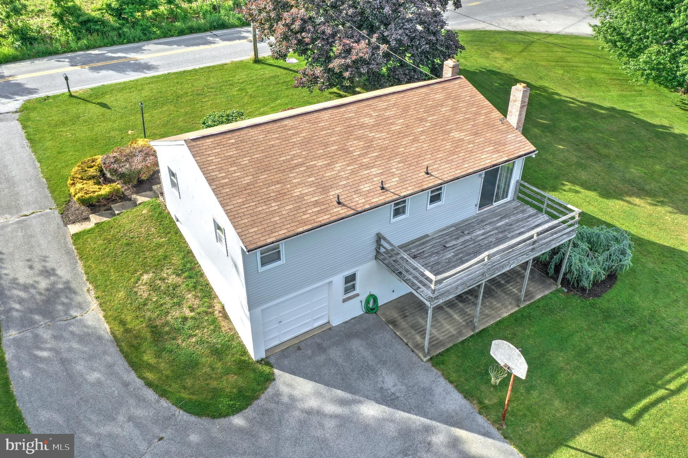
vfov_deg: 46.4
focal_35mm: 28
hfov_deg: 65.5
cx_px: 344
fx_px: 535
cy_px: 229
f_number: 5
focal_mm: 10.3
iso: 100
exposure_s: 1/320
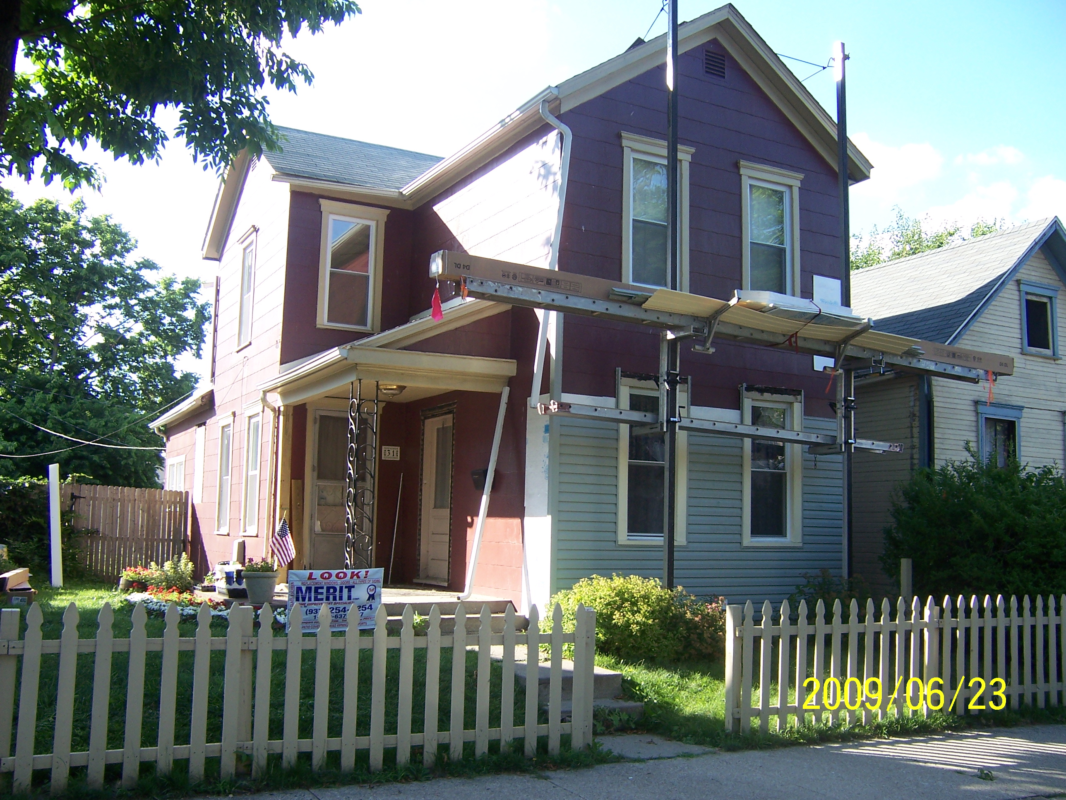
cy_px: 400
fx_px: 1016
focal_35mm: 33
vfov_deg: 42.9
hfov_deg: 55.4
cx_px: 533
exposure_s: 1/180
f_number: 3.4
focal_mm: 5.5
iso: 80
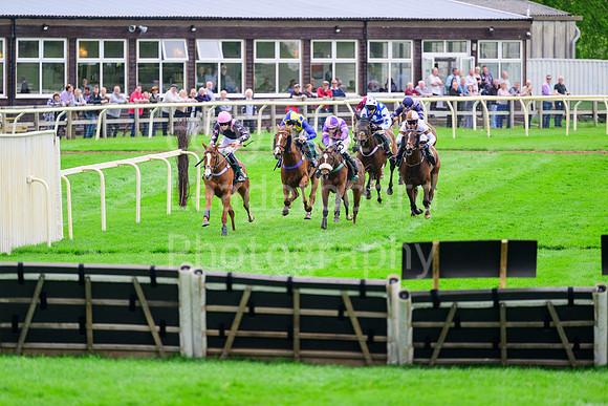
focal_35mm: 400
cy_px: 203
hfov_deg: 5.2
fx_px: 6757
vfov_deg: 3.4
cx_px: 304
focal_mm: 400
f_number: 5.6
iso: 1250
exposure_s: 1/1000
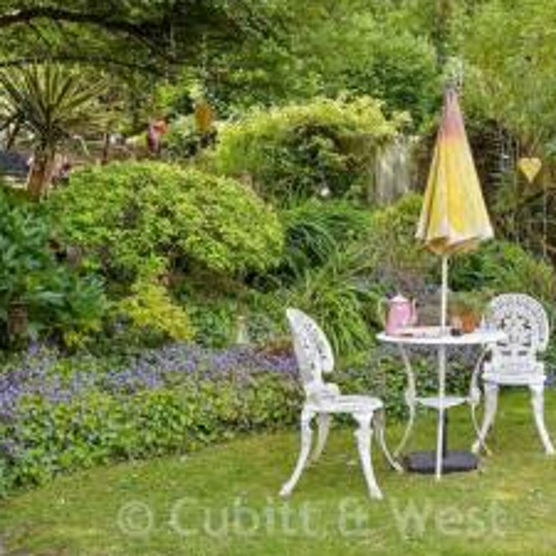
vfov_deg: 37.5
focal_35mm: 45
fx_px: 818
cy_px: 248
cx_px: 499
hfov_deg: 35.4
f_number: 8
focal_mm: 17
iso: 200
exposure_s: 1/100
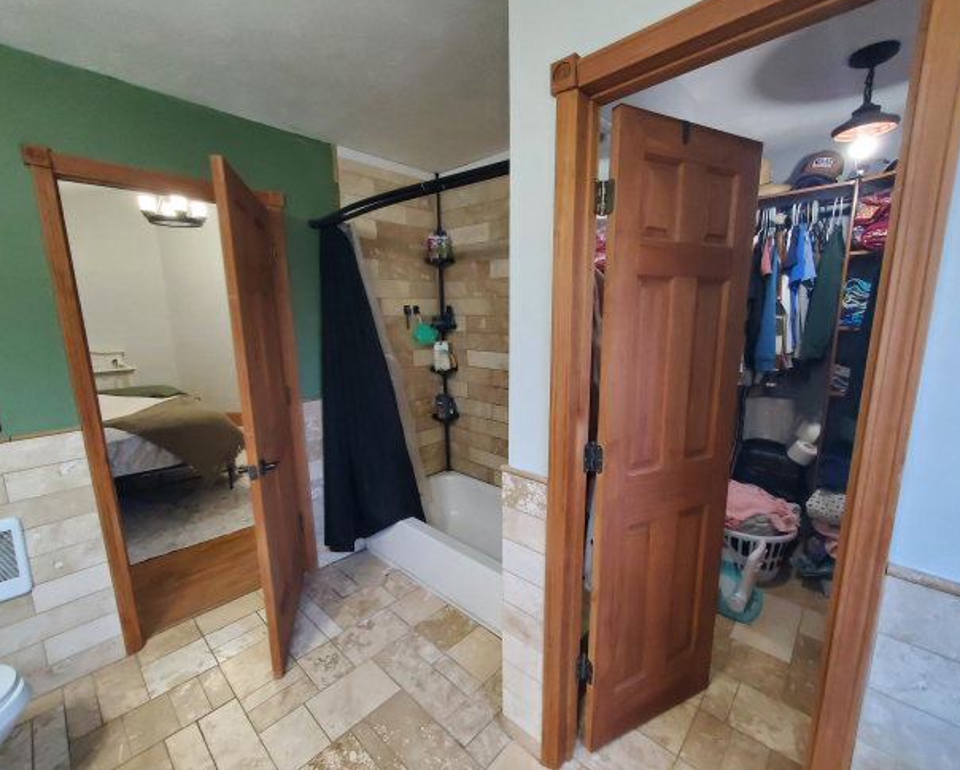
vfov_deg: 88.0
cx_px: 492
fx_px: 398
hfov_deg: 100.6
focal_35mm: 14
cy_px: 379
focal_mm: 1.8
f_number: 2.2
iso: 640
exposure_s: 1/30
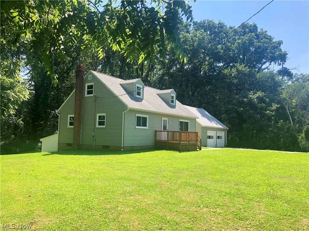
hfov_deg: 63.4
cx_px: 154
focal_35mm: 28
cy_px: 116
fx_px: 250
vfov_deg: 49.7
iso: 20
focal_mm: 3.99
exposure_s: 1/750
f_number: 1.8
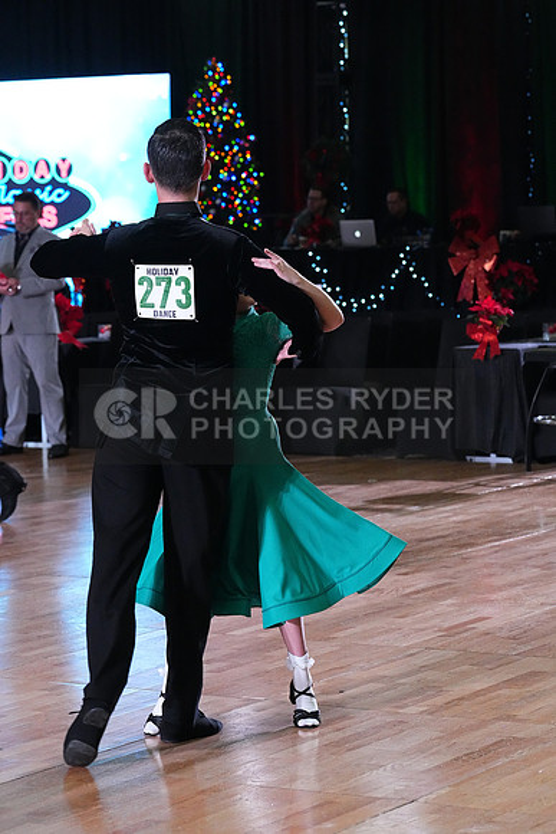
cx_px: 278
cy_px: 417
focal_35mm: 107
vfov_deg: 19.1
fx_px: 2477
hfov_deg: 12.8
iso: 10000
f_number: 6.3
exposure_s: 1/400
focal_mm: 107
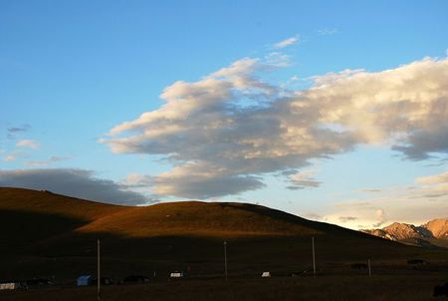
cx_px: 224
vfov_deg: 19.0
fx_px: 898
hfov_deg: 28.0
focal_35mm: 72
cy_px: 150
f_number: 9
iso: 200
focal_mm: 48
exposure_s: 1/125
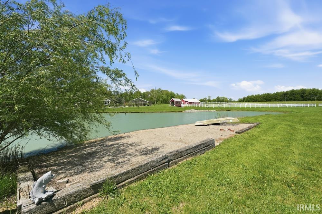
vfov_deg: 77.3
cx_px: 161
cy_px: 107
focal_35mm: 15
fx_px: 134
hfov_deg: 100.4
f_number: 4
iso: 800
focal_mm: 10
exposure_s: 1/4000
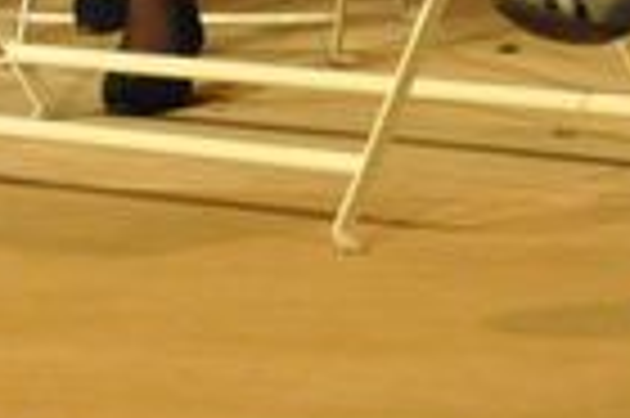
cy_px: -703
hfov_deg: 5.3
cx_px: 94
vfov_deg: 3.5
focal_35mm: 387
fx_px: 6762
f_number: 5.6
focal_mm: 45
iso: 3200
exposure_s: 1/60
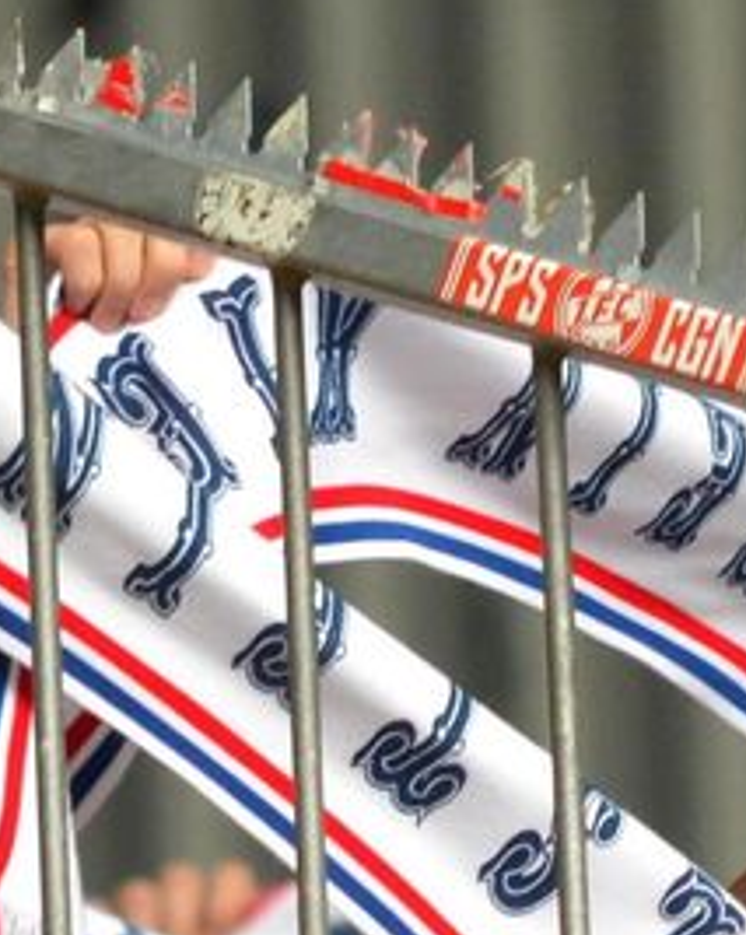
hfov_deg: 3.0
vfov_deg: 3.8
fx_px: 14127
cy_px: 513
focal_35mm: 511
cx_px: 725
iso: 500
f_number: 4
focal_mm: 170
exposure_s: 1/1000
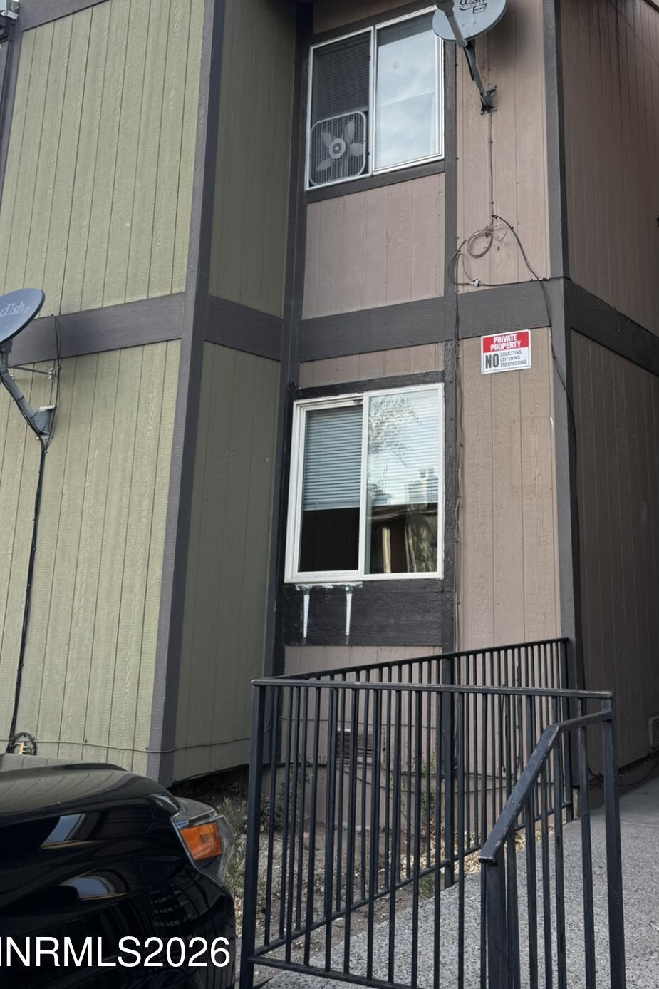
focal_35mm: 36
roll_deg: +1.2
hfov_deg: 35.9
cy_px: 304
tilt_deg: +15.9
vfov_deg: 51.8
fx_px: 988
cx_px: 505
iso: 80
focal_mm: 6.76
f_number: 1.78
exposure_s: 1/349
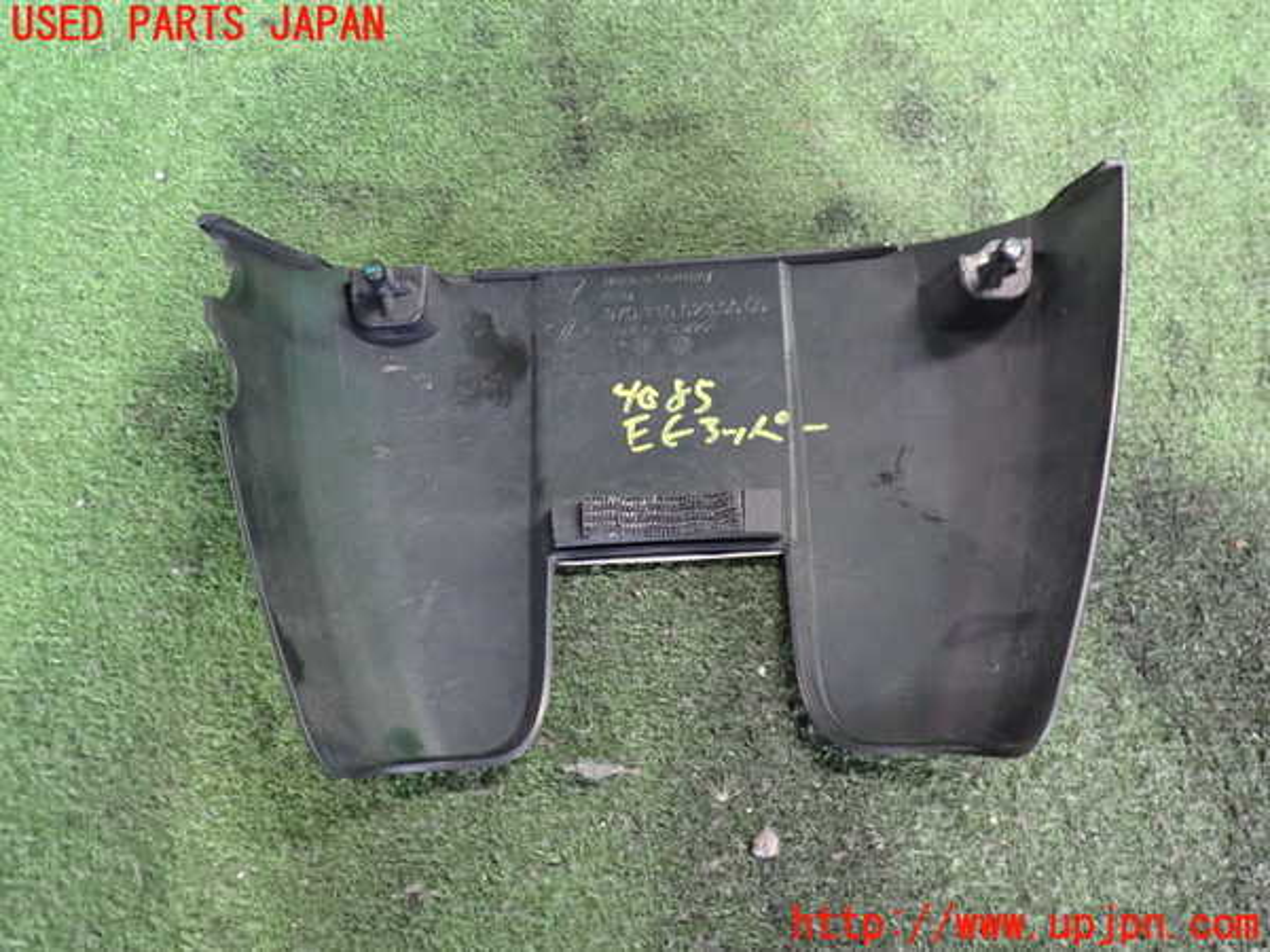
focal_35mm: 30
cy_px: 476
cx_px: 635
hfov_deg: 60.0
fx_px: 1101
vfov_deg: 46.8
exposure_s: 1/30
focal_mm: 5.4
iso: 800
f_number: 2.3
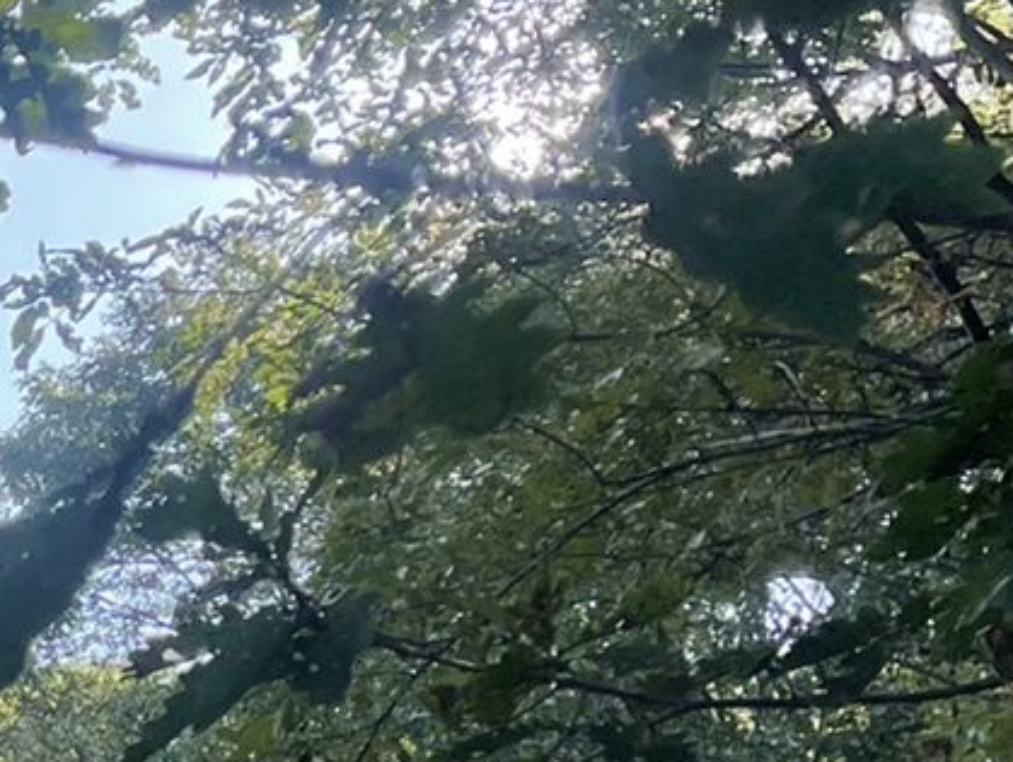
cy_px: 1062
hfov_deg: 14.2
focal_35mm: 124
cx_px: -774
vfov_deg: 11.6
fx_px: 3632
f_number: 1.6
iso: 32
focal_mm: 5.1
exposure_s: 1/1212
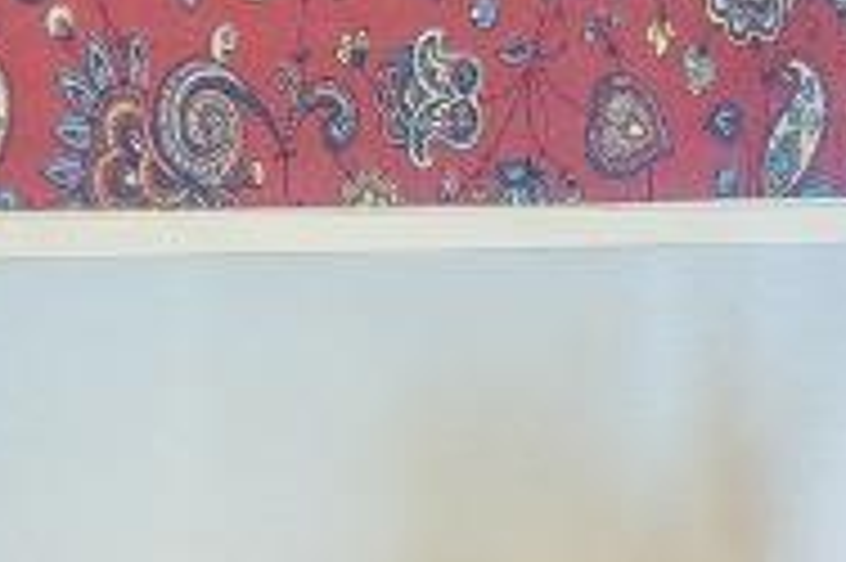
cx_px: 1440
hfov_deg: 5.1
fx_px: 9345
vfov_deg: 3.4
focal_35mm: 398
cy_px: 254
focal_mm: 50
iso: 800
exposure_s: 1/125
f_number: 3.2
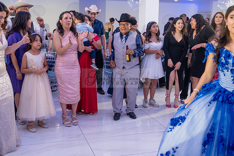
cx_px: 117
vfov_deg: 28.1
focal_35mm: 48
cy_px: 78
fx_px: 312
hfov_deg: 41.1
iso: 800
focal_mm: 48
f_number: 4.5
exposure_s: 1/160
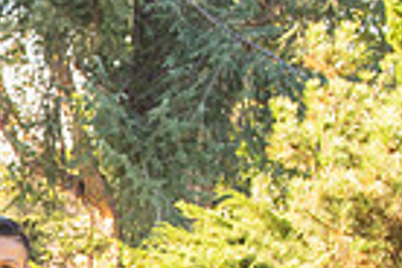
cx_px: -283
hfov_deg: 15.0
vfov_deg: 10.6
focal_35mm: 122
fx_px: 1362
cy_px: 479
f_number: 5.6
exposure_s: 1/250
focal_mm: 29
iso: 200
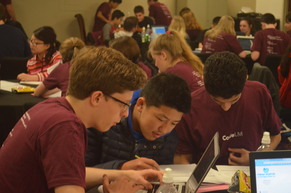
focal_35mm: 82
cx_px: 146
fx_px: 665
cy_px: 96
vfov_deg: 16.5
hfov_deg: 24.7
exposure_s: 1/25
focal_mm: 55
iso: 3200
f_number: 5.6
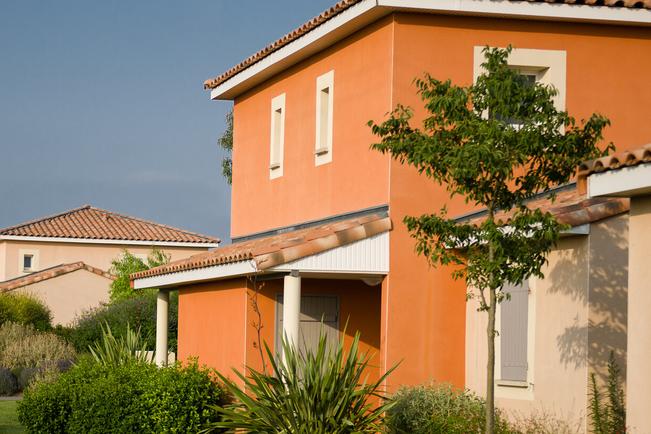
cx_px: 226
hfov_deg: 20.4
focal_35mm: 100
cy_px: 227
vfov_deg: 13.7
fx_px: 1808
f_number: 2.8
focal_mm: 60
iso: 100
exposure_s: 1/1600
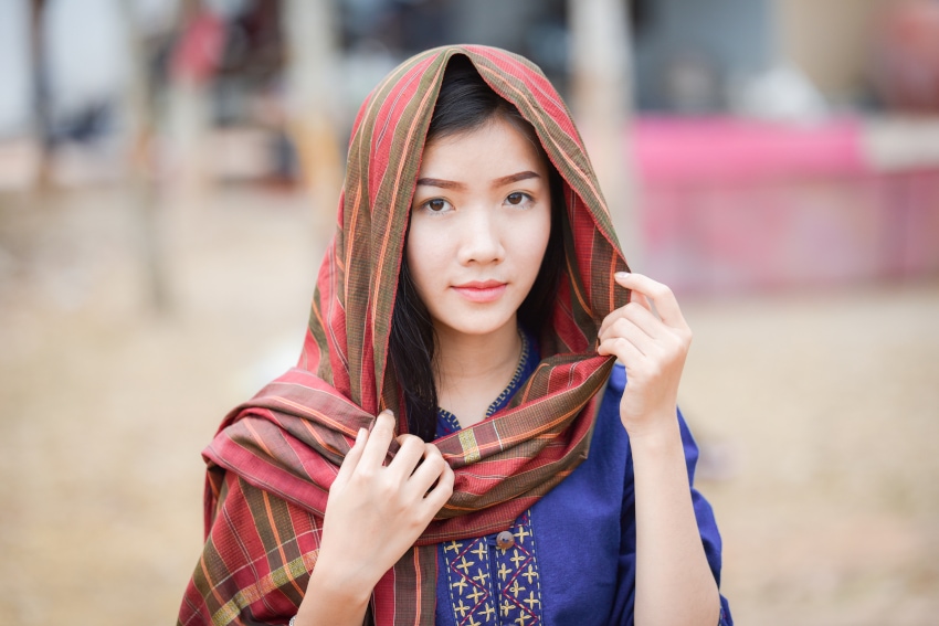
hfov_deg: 15.8
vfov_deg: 10.6
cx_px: 470
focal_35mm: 130
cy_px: 313
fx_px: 3391
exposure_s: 1/200
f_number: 2.8
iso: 250
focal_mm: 130
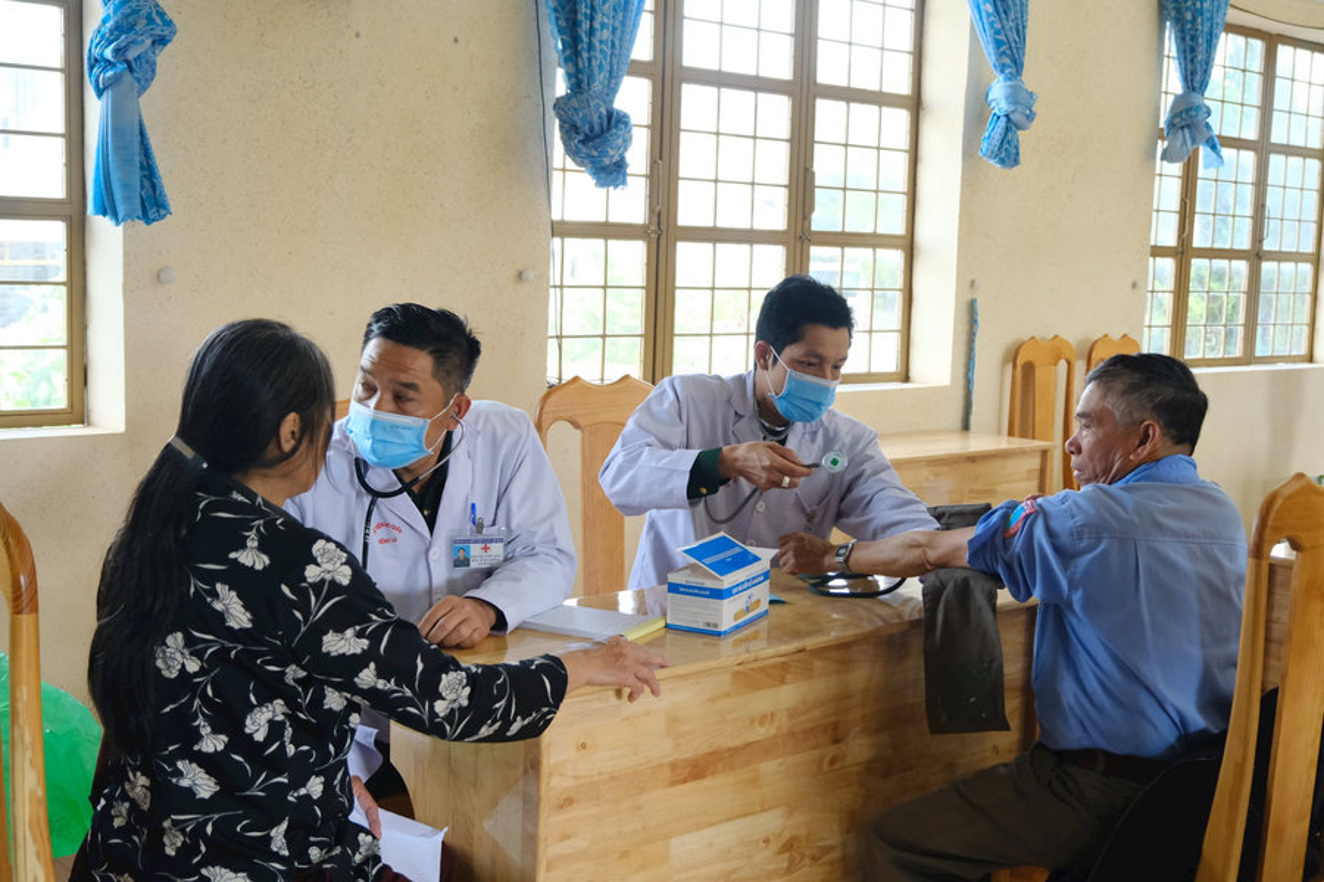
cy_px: 441
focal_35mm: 41
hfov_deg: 47.4
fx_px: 1508
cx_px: 662
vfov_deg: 32.6
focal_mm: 27.5
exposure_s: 1/500
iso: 4000
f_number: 4
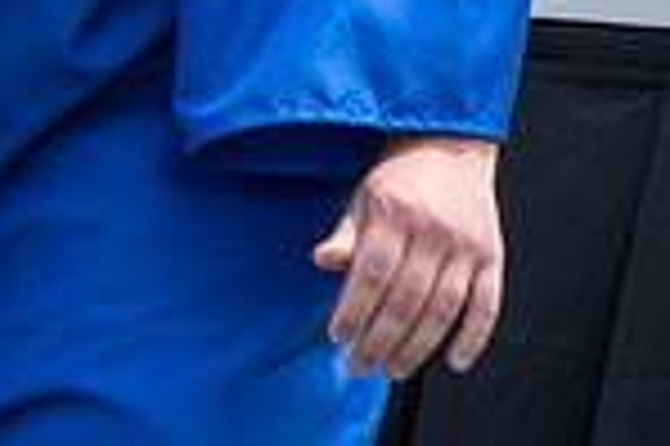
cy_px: -862
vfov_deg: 2.2
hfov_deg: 3.3
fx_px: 11489
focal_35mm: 618
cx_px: -563
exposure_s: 1/250
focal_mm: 70
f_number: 13
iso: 200
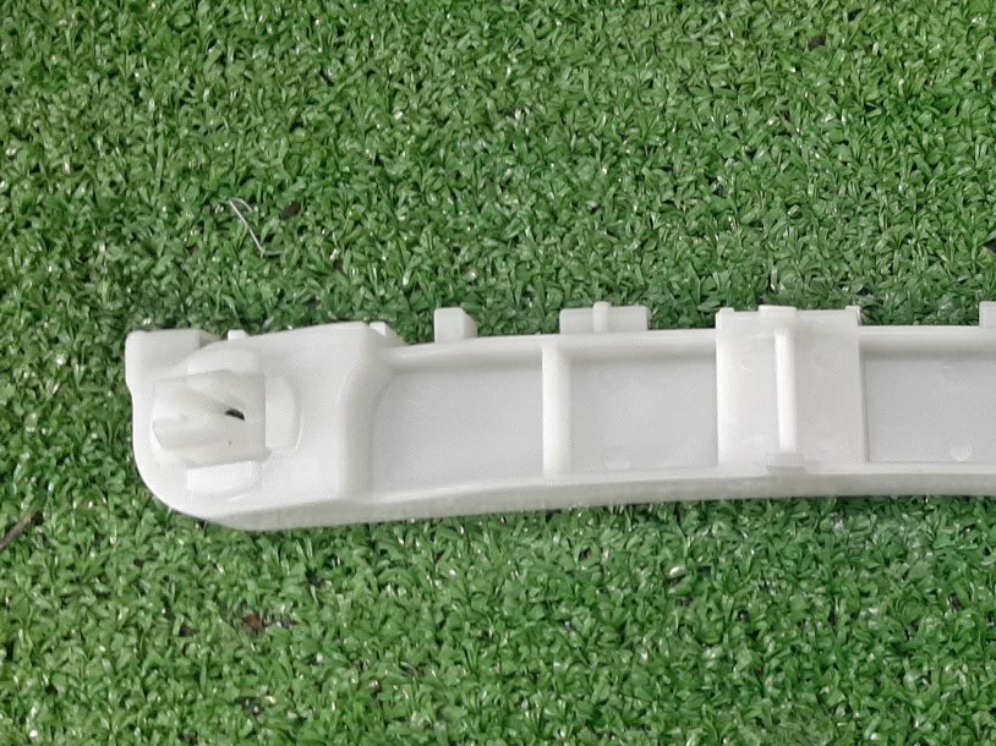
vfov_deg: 31.5
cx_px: 781
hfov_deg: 39.8
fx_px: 1323
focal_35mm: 46
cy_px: 402
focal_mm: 3.93
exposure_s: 1/25
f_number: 1.7
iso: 169
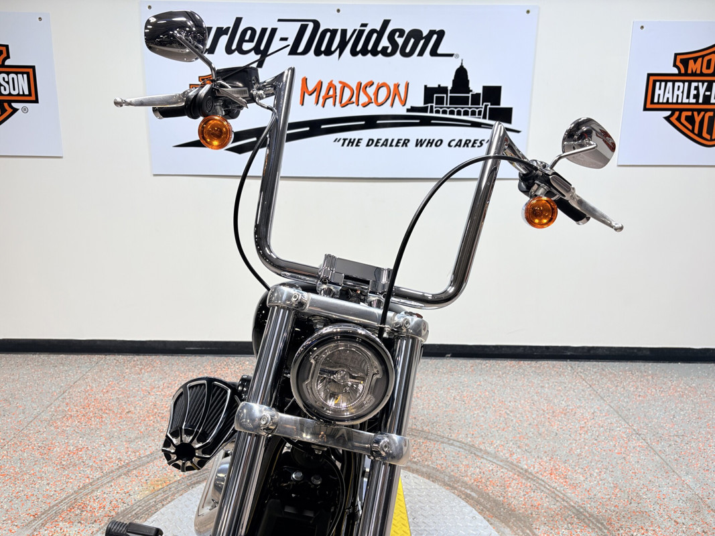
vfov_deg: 53.1
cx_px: 358
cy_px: 268
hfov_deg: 67.3
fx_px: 537
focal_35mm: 26
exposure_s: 1/125
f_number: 1.6
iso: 32
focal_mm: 5.96
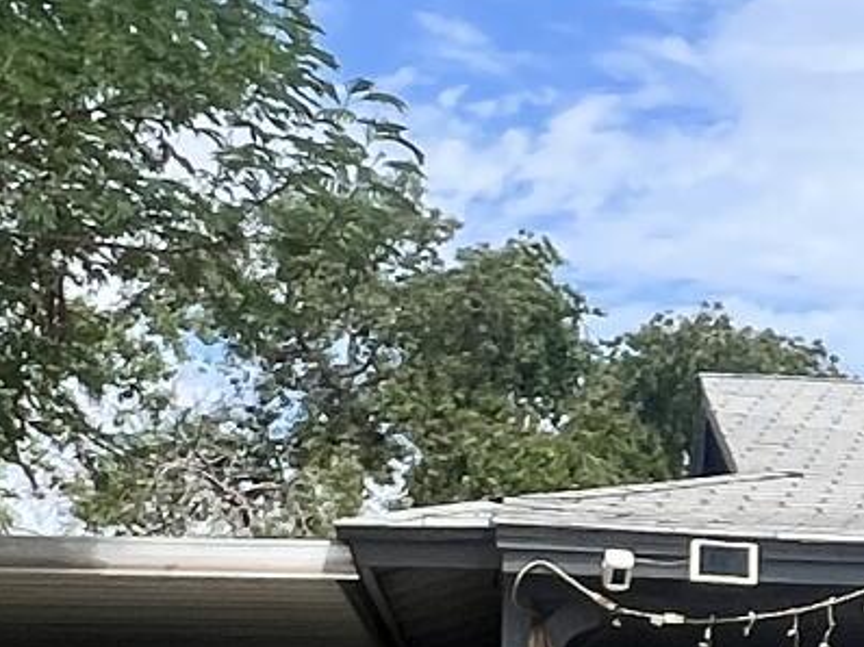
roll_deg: +0.3
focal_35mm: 98
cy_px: 547
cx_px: 1411
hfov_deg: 17.4
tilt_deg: +7.9
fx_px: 2445
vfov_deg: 15.0
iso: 32
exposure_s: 1/2597
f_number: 1.8
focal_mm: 1.57
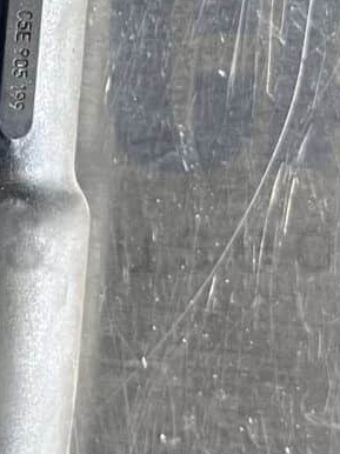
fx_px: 1809
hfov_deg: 10.7
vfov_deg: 13.5
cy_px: -215
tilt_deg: -80.3
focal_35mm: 138
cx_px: 81
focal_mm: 5.1
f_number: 1.6
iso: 250
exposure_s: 1/60
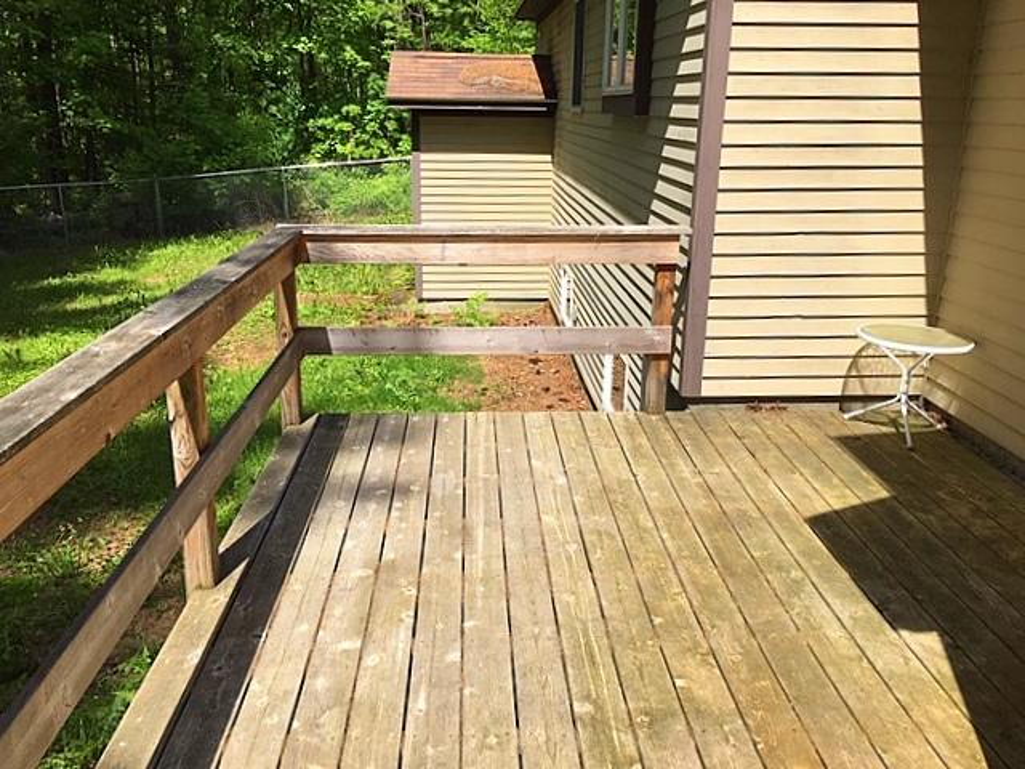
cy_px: 384
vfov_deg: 48.2
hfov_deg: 61.7
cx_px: 512
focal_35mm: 29
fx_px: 859
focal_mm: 4.15
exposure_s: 1/1479
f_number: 2.2
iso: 25
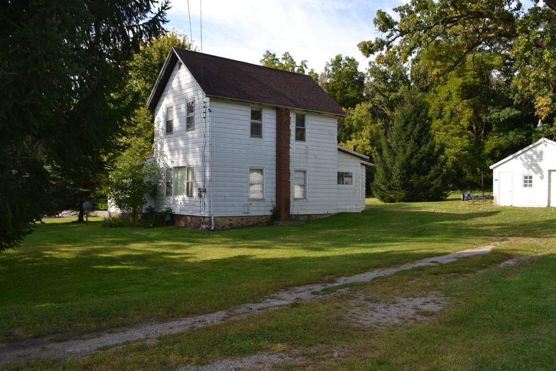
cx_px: 292
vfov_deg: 42.3
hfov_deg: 60.3
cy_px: 170
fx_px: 479
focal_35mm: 31
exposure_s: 1/200
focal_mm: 18
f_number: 6.3
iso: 100
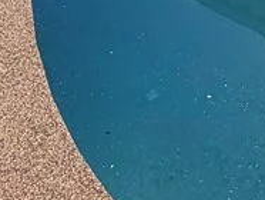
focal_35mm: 77
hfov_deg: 24.1
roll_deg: -0.8
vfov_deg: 13.3
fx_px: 590
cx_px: 272
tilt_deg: -6.7
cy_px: -300
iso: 25
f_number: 2.2
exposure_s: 1/770
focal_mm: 2.22
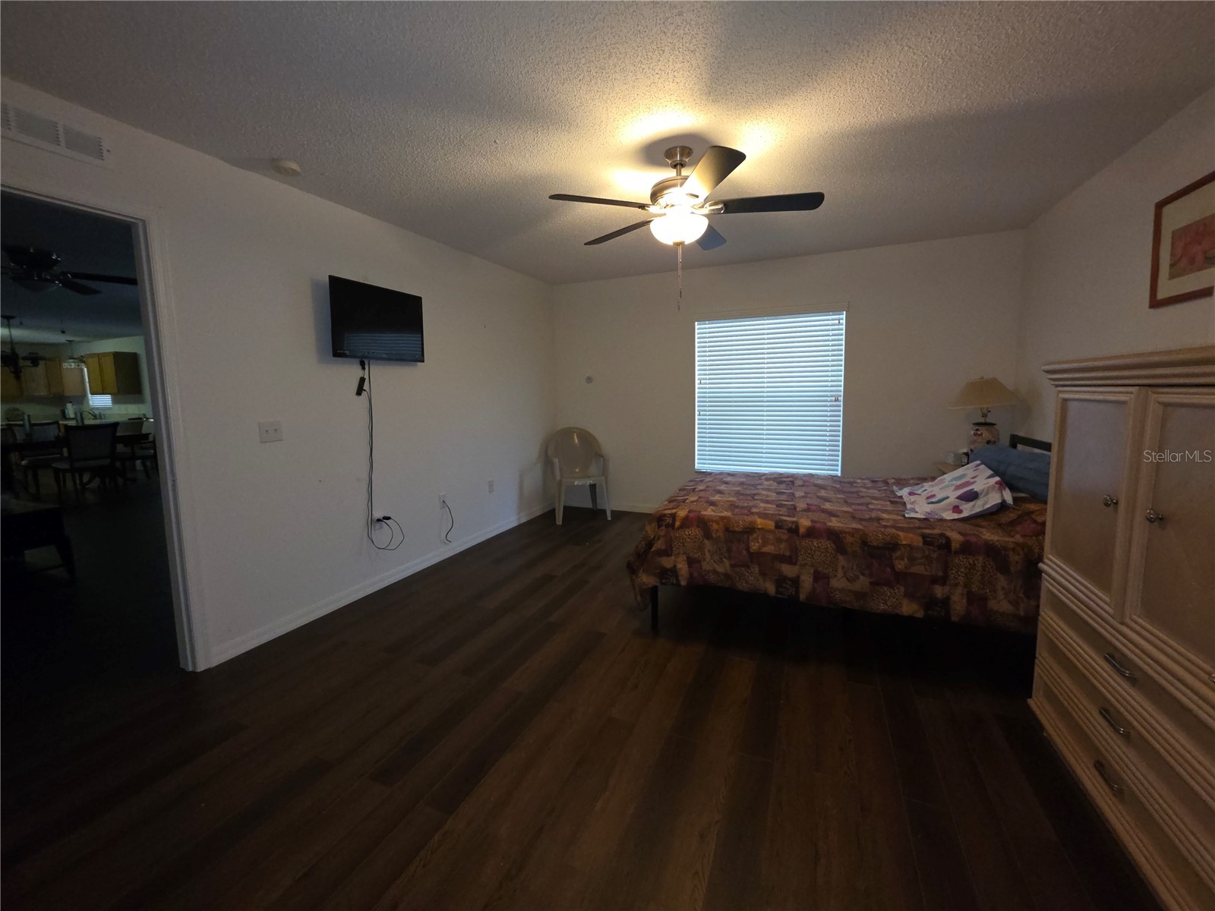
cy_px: 456
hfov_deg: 106.2
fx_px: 456
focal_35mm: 13
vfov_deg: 89.9
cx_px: 608
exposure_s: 1/60
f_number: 1.9
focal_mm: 2.2
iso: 250
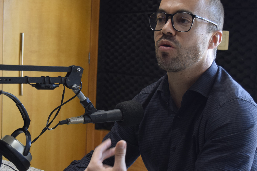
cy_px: 113
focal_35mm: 65
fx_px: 463
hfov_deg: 30.9
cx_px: 94
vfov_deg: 20.9
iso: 560
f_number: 4
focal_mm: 27
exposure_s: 1/60
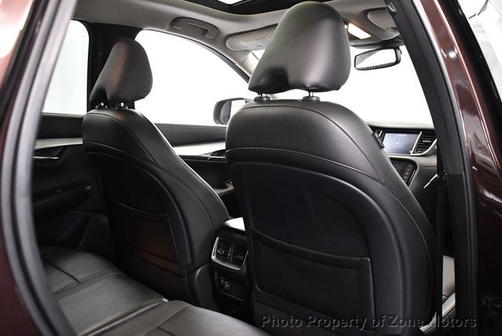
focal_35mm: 36
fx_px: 502
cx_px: 251
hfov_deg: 53.1
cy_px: 168
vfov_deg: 36.9
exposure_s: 1/80
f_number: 3.5
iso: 3200
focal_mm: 18
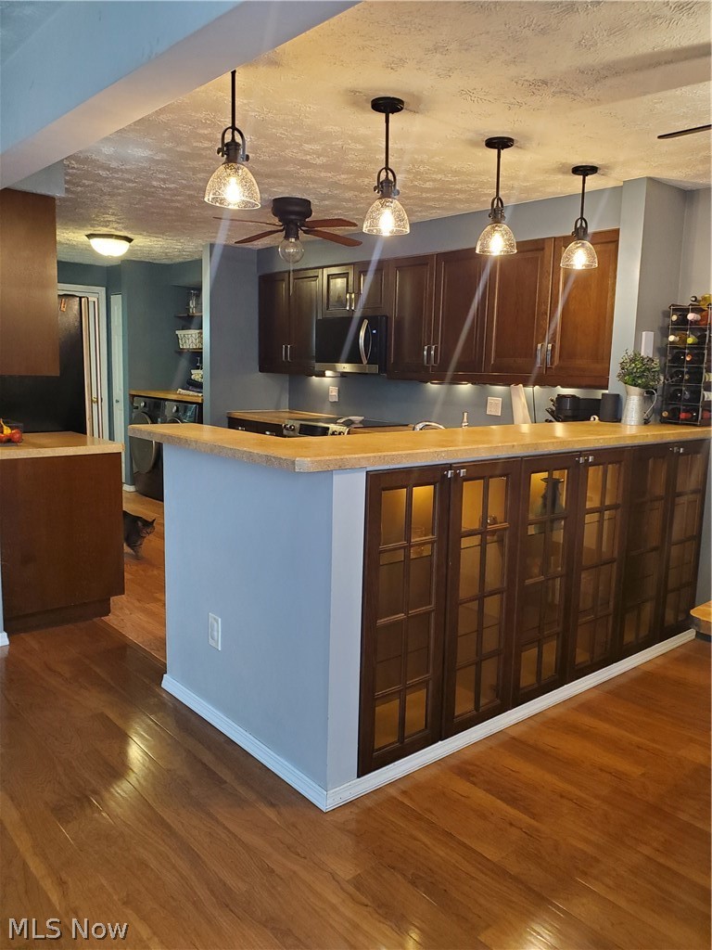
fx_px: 713
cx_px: 356
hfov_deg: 53.1
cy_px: 475
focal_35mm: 26
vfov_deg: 67.3
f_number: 2.4
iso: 320
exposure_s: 1/40
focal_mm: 4.3
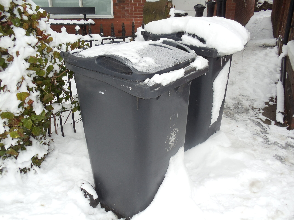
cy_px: 110
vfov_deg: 32.9
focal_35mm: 44
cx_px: 147
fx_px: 374
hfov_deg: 42.9
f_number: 3.5
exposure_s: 1/60
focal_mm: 6
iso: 100
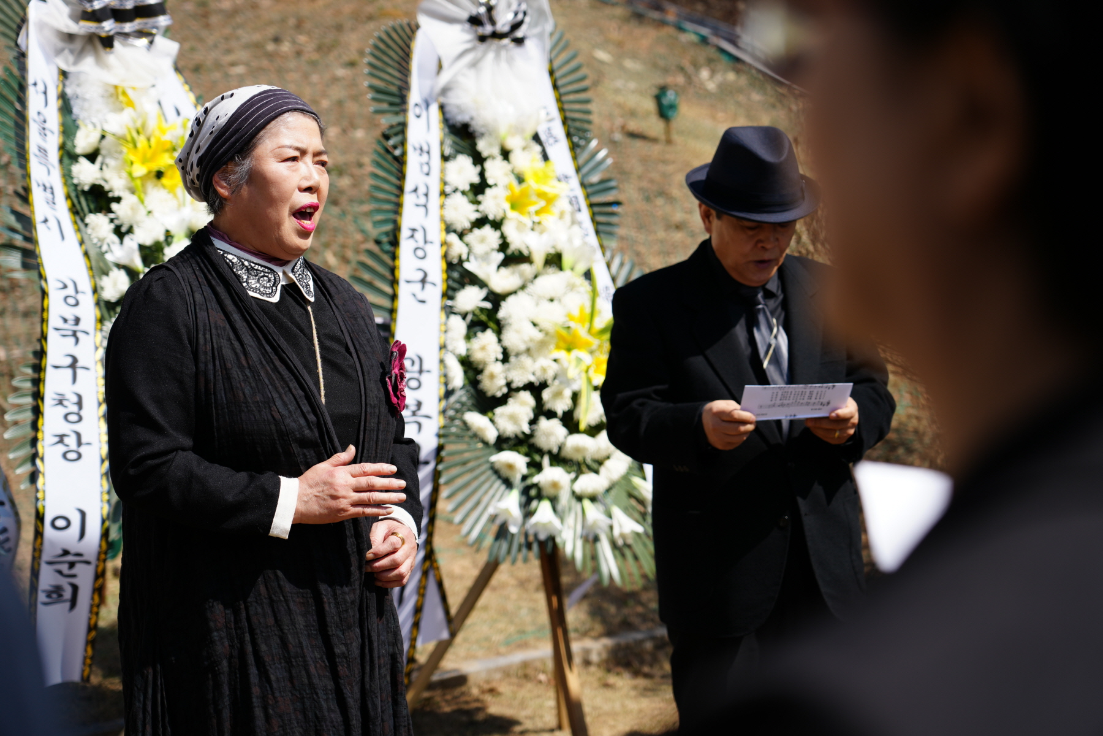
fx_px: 2910
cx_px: 552
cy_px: 368
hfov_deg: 21.5
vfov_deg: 14.4
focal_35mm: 95
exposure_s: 1/640
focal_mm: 95
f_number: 4.5
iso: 100
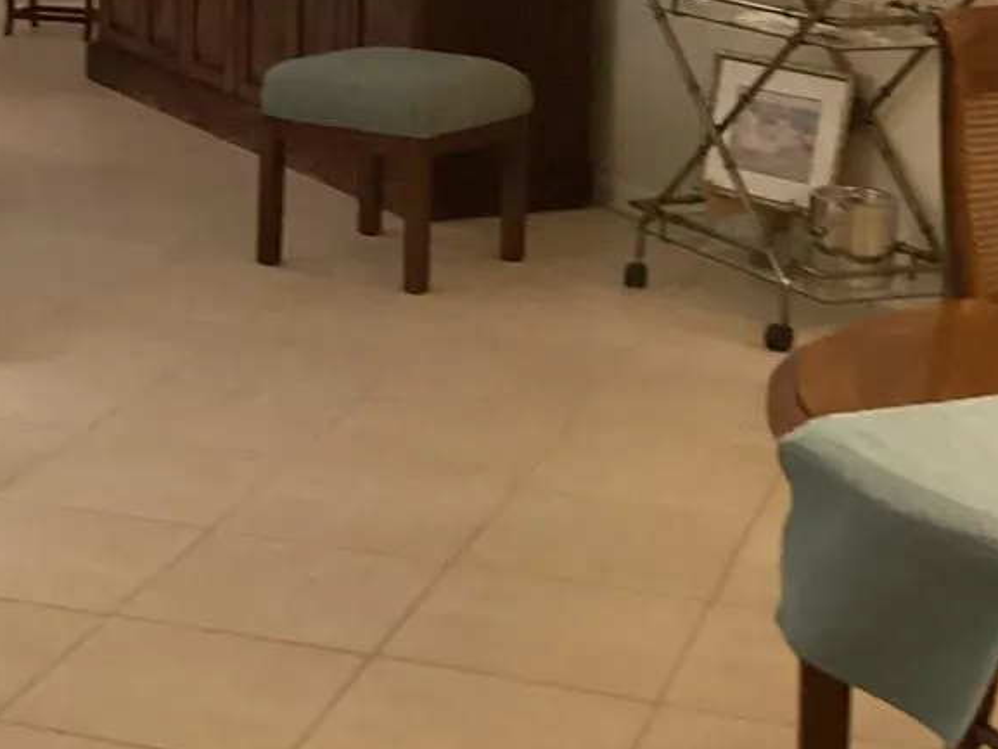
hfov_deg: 22.4
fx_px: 2480
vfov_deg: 16.8
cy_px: 5
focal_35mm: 86
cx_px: 185
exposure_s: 1/30
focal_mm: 3.3
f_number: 2.4
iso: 640
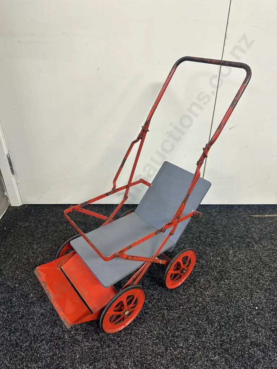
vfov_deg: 71.6
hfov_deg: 56.8
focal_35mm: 24
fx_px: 256
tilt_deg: -31.2
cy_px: 184
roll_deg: -0.5
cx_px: 138
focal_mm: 6.86
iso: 160
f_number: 1.78
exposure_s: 1/50
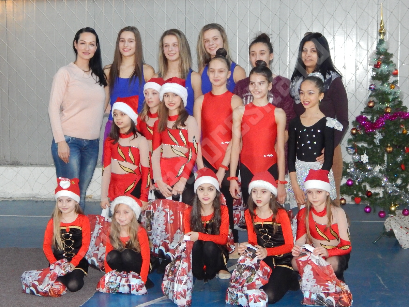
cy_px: 154
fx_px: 815
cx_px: 204
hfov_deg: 28.2
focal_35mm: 69
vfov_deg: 21.3
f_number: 4.1
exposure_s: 1/30
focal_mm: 12.3
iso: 1250
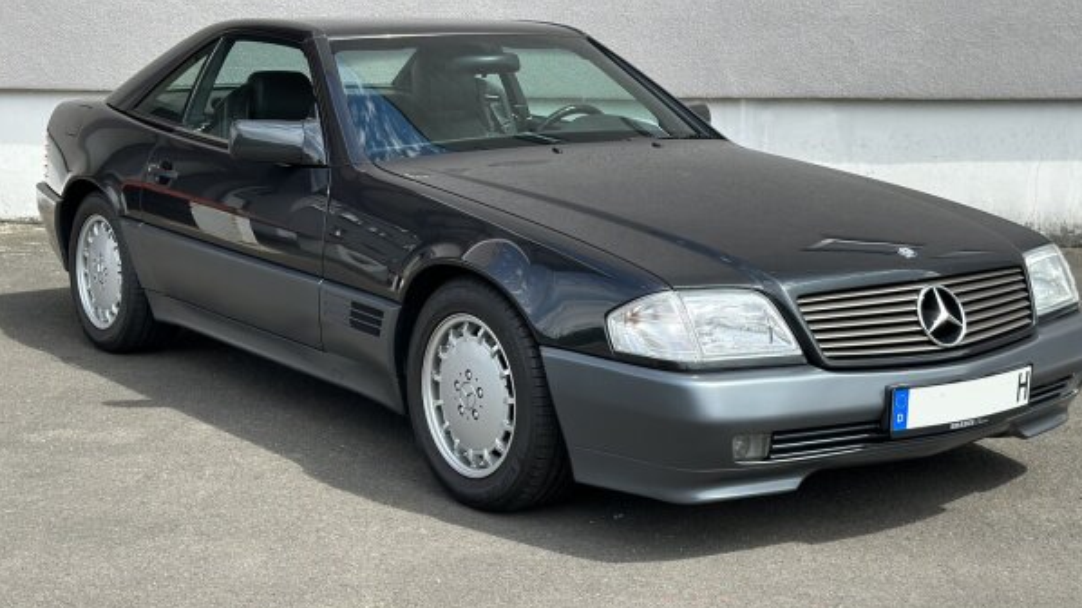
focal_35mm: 56
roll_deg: -1.3
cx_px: 546
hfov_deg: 37.2
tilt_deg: -10.0
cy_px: 284
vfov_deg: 21.4
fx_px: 1606
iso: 100
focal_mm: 6.86
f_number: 1.78
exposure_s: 1/2532
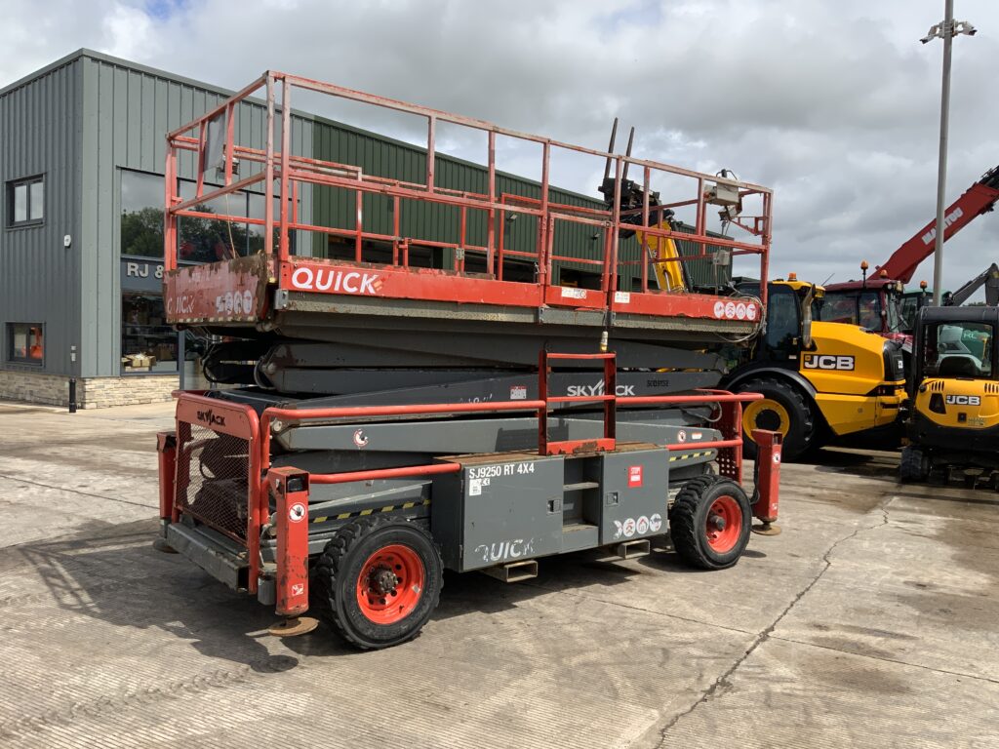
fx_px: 837
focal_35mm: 29
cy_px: 374
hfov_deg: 61.7
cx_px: 500
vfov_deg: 48.2
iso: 16
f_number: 1.8
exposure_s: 1/2058
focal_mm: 3
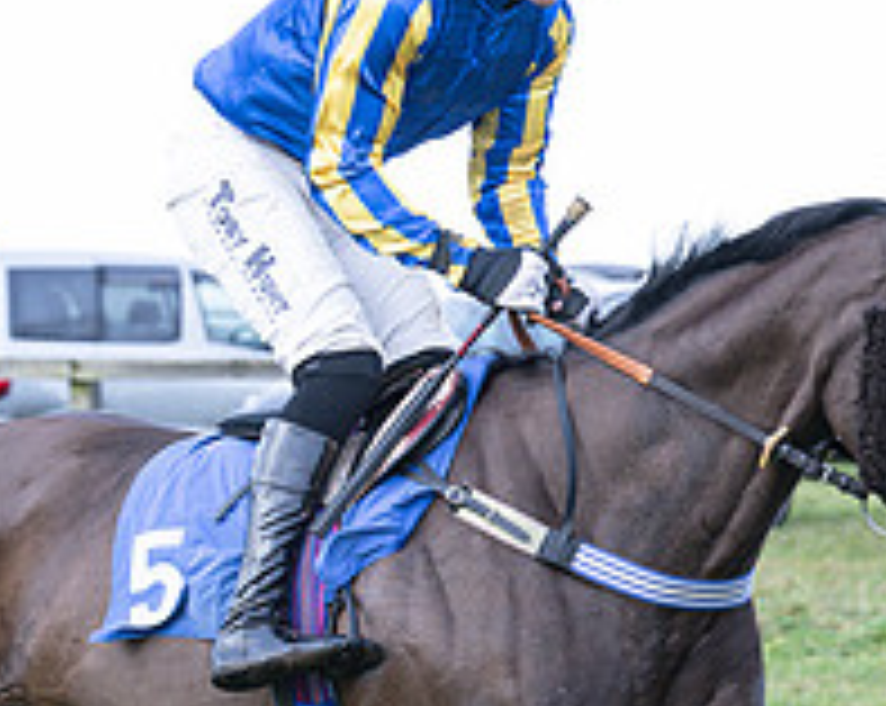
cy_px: 585
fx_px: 5996
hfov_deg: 8.4
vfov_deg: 6.7
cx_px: 773
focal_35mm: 229
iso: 400
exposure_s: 1/800
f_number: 4
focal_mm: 71
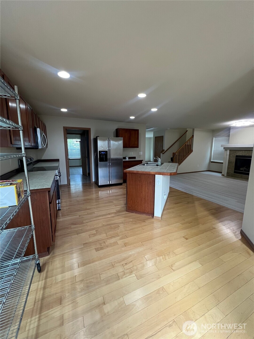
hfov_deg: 89.9
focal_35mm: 13
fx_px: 127
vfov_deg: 106.2
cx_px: 127
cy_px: 170
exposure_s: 1/120
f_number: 1.8
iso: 250
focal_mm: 1.57
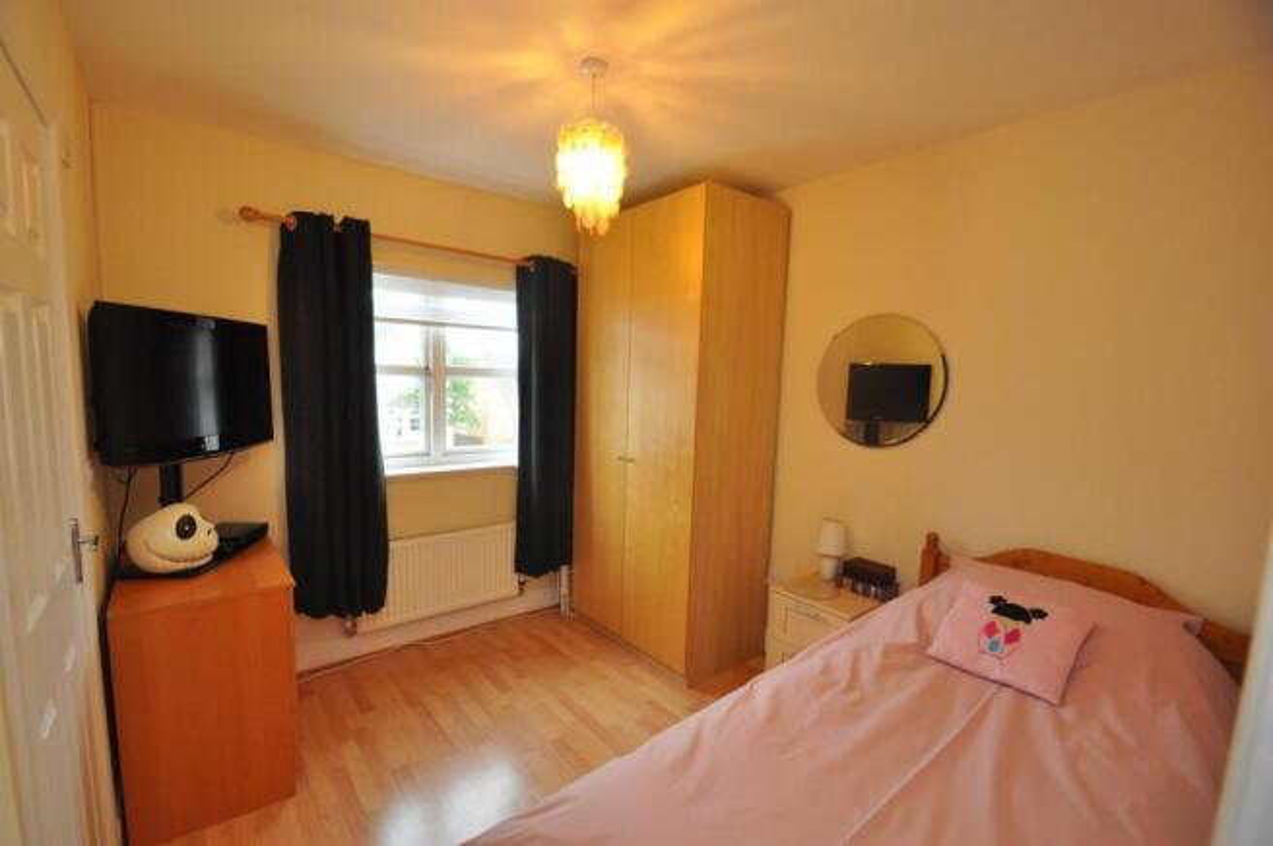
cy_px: 423
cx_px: 636
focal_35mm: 15
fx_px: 530
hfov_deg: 100.4
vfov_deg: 77.2
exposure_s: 1/60
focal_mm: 10
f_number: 4
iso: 800
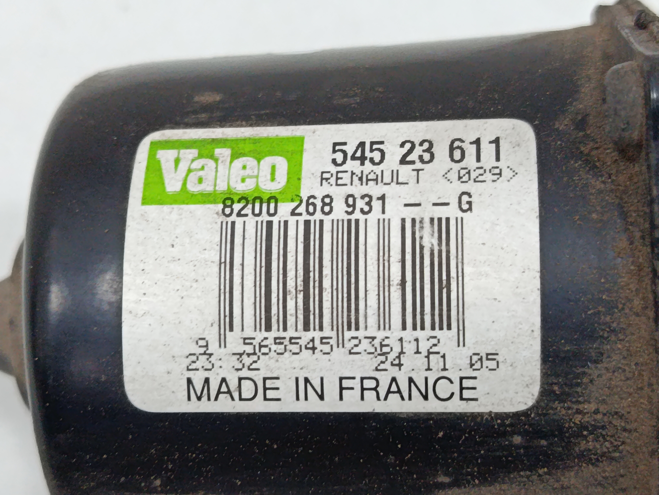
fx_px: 1161
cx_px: 330
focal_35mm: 61
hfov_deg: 31.7
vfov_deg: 24.0
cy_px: 248
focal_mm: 5.24
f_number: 1.7
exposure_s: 1/50
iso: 799
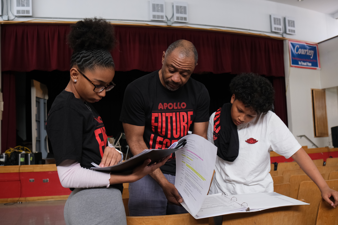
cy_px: 112
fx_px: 329
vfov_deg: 37.9
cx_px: 169
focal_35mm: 35
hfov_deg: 54.4
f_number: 3.6
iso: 1600
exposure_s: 1/125
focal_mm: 23
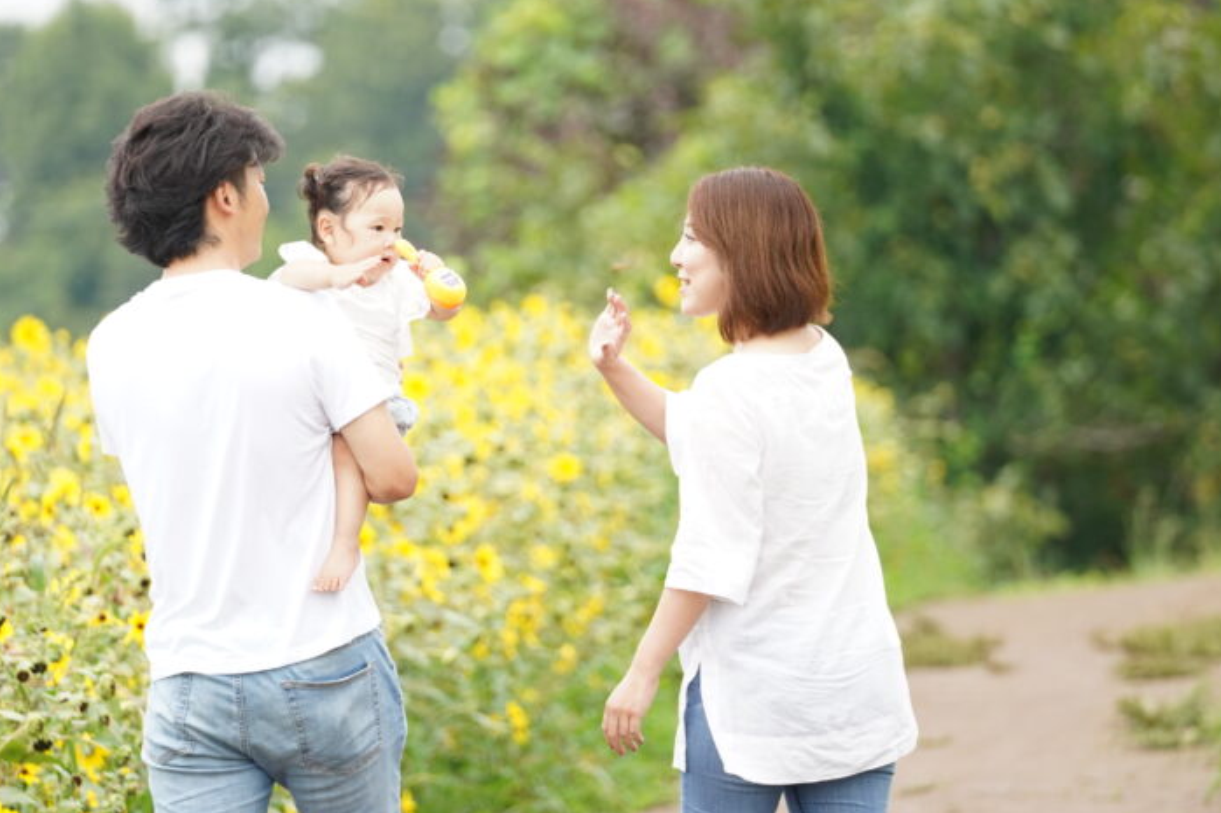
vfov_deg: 2.3
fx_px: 19903
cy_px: 391
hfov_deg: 3.5
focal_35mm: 587
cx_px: 548
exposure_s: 1/500
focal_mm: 400
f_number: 6.3
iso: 1000
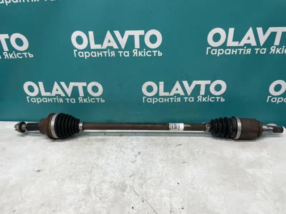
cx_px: 143
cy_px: 107
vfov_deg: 53.1
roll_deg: +2.9
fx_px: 215
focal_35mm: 26
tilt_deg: -27.9
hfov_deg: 67.3
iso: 100
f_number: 1.6
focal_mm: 4.2
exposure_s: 1/100
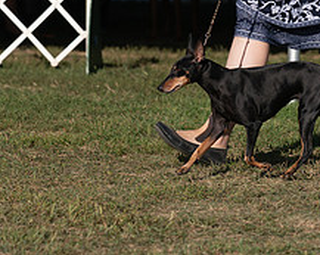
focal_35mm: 348
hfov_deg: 5.6
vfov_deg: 4.4
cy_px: -44
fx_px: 3291
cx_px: 203
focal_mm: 119
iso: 100
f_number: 4.5
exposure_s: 1/1250
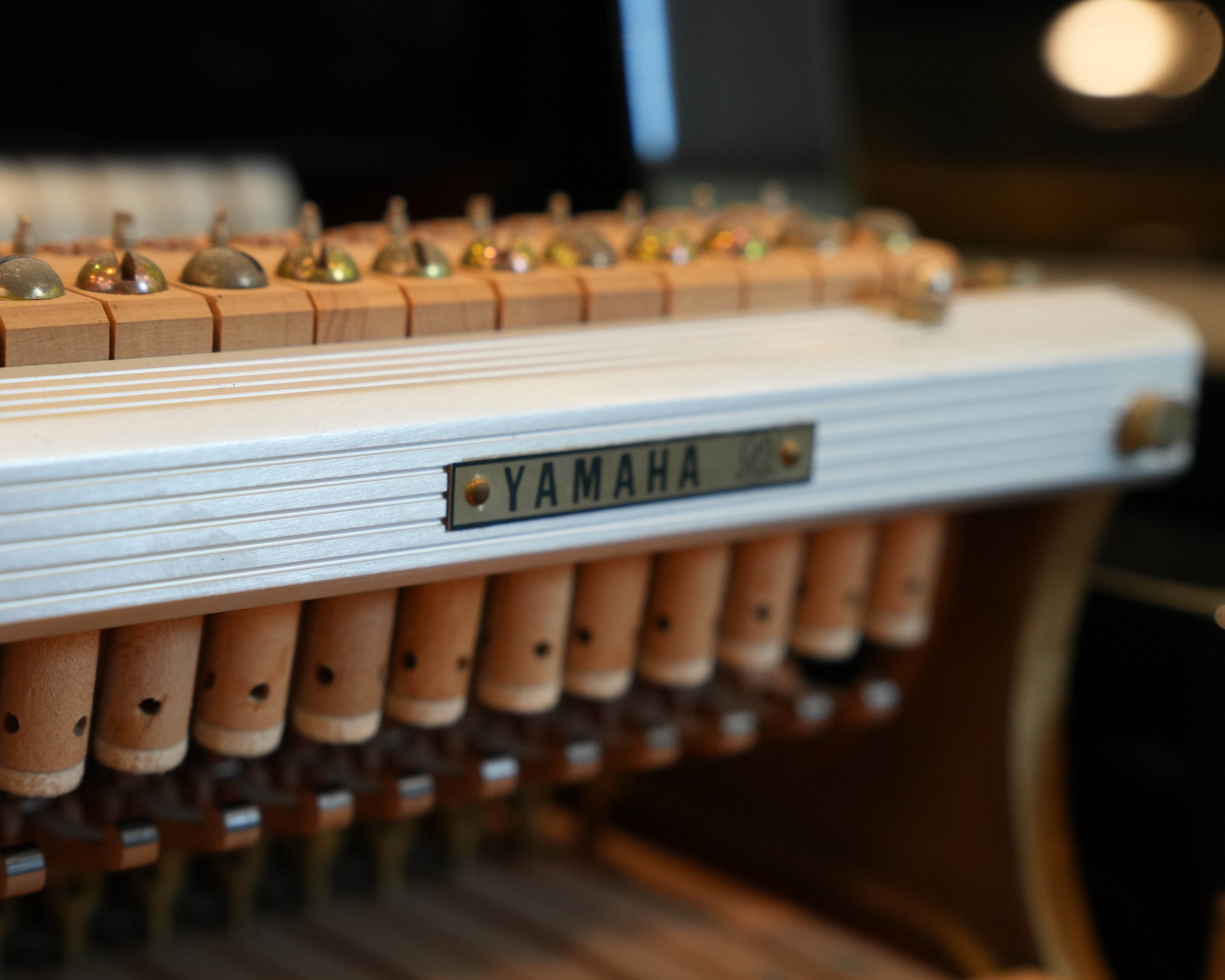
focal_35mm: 80
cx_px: 598
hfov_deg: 24.0
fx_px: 2885
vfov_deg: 19.3
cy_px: 490
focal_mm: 47
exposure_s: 1/80
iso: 1000
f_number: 4
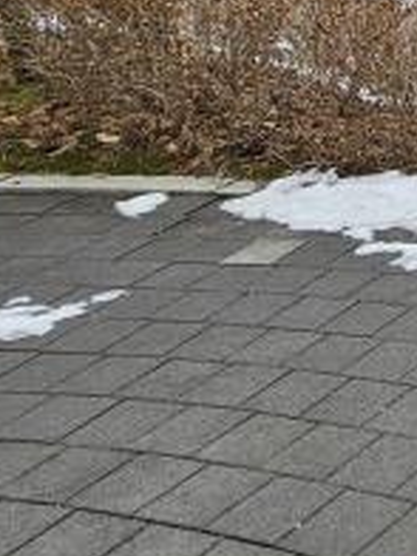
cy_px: -48
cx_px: 928
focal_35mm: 53
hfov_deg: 16.5
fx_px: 851
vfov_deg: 32.1
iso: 50
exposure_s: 1/453
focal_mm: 2.2
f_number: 2.2
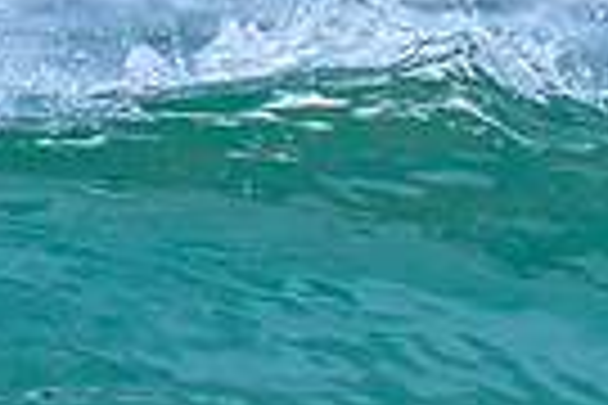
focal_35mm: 2528
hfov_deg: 0.8
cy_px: 287
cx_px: 834
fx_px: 42692
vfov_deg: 0.5
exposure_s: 1/2000
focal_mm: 430
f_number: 7.6
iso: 1100
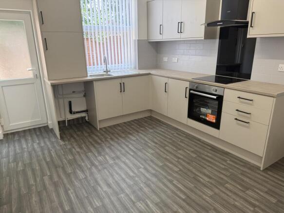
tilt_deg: -16.3
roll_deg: +1.0
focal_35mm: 24
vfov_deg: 56.8
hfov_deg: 71.6
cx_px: 142
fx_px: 197
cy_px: 106
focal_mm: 6.76
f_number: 1.78
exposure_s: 1/180
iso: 125
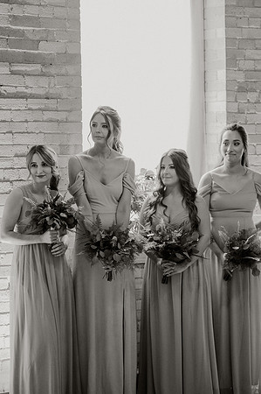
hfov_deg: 13.0
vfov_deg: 19.5
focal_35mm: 105
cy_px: 197
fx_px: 1144
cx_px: 130
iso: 2500
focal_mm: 105
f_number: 2.2
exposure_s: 1/400
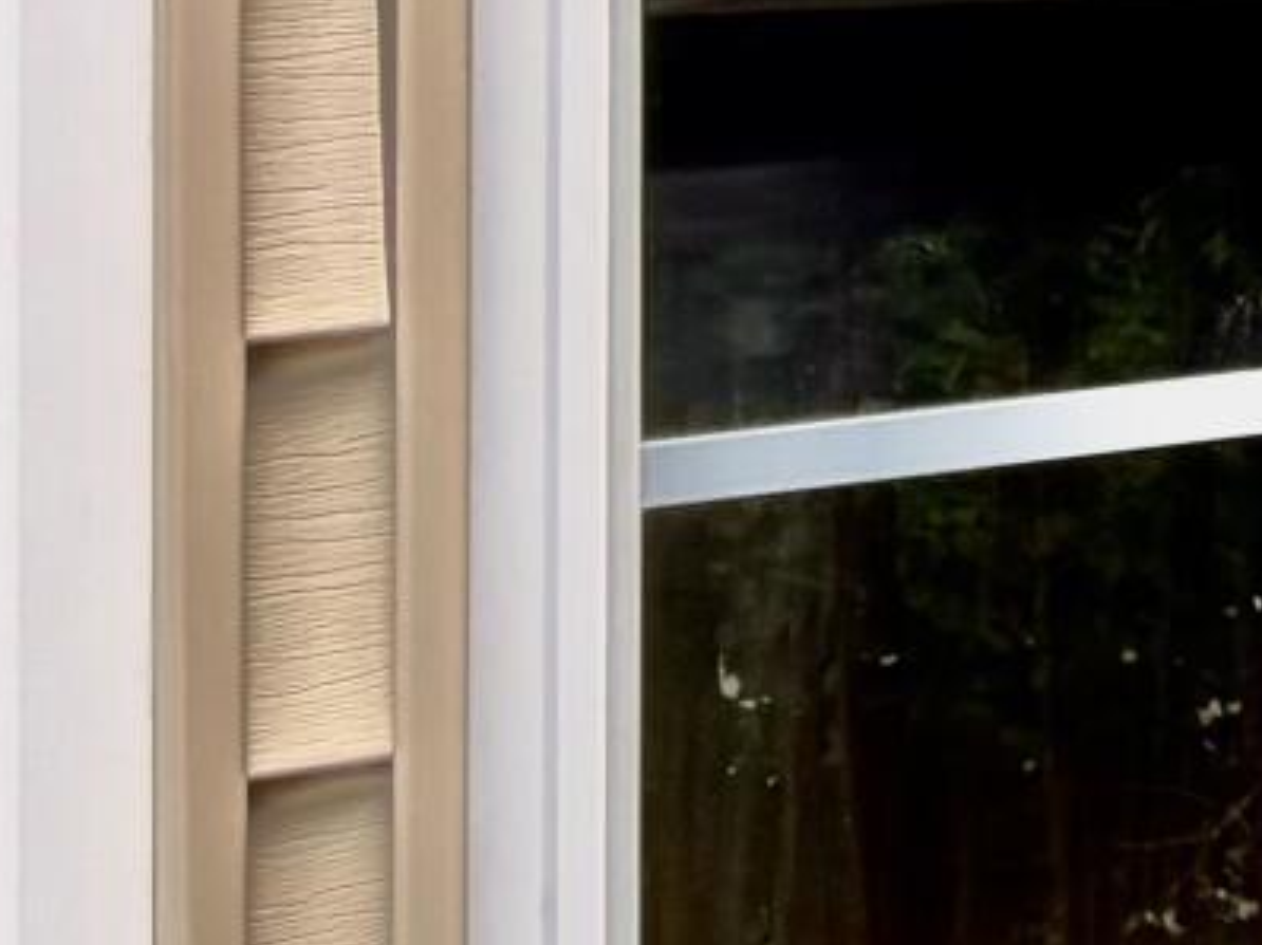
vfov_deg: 7.3
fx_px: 7141
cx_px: 4455
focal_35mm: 196
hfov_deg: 7.9
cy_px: -964
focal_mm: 5.96
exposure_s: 1/412
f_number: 1.6
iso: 50
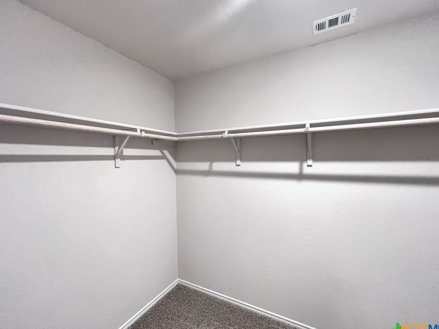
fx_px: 178
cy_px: 168
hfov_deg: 102.1
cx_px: 223
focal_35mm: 14
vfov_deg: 85.6
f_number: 1.8
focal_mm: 1.57
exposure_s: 1/60
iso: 200
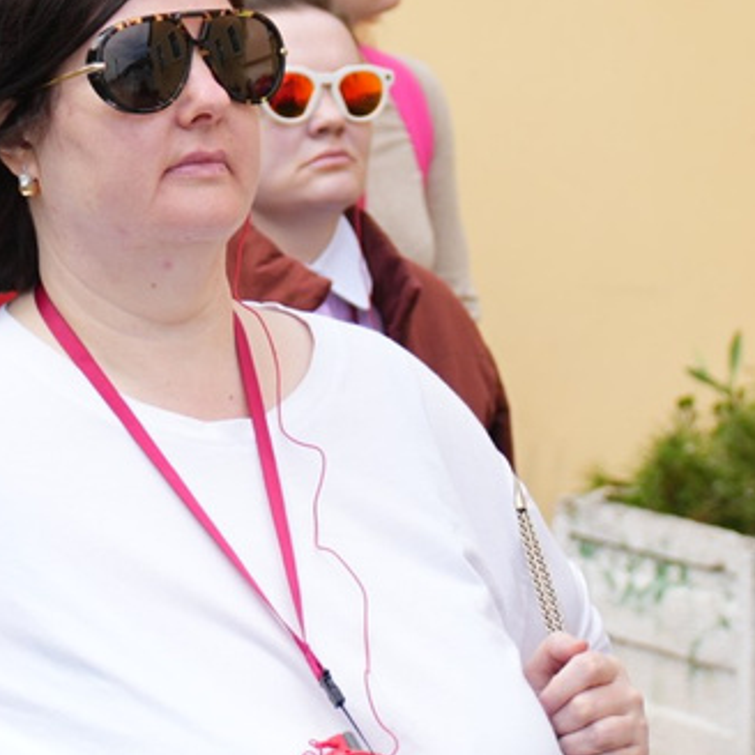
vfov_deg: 7.5
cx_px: -41
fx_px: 5725
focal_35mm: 232
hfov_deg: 7.5
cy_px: 183
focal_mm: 35
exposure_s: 1/800
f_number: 2.8
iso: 100
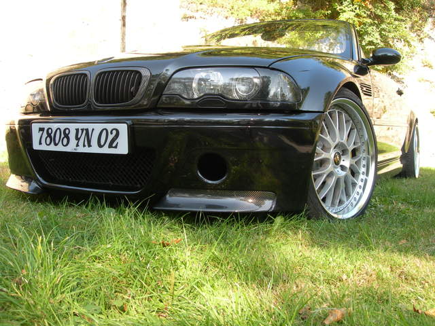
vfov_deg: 37.7
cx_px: 218
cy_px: 163
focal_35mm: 38
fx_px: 478
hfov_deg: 49.0
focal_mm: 7.8
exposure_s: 1/61
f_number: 4.8
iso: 50
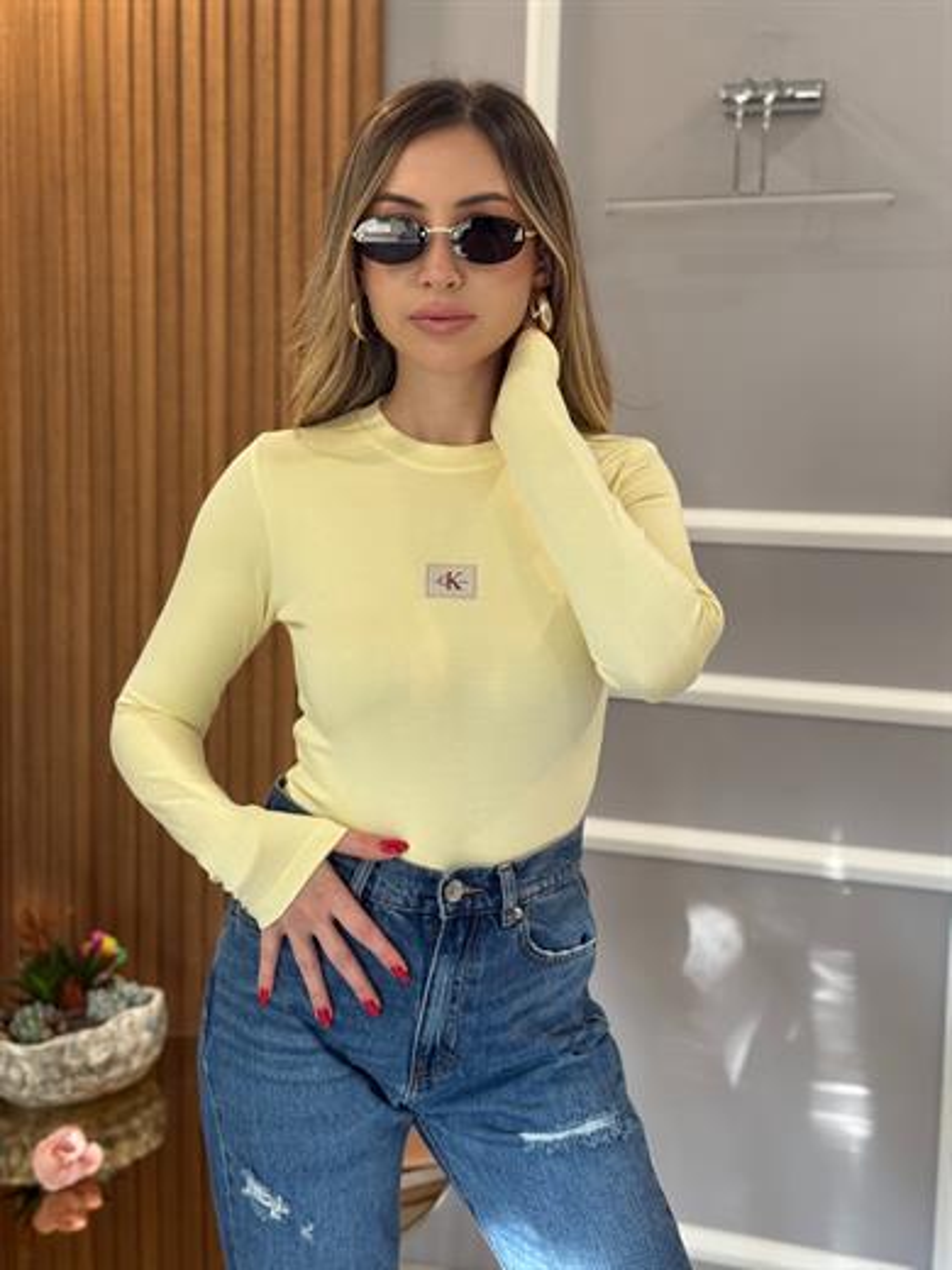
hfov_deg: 30.3
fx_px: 1760
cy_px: 635
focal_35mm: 48
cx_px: 476
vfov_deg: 39.7
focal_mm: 6.76
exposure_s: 1/60
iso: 100
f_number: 1.78
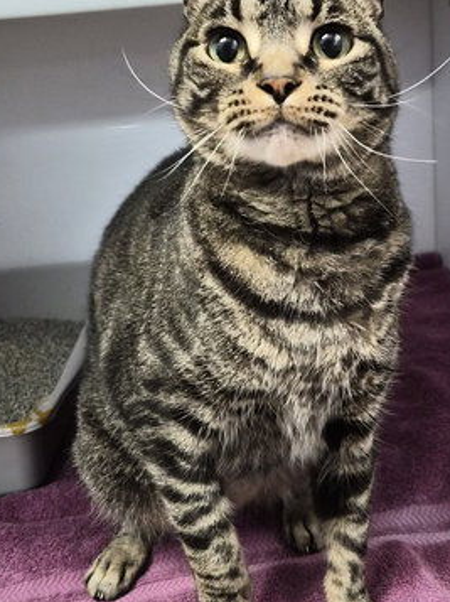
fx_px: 747
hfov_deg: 33.1
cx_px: 320
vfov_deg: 43.9
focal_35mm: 43
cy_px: 318
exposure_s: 1/120
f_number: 1.8
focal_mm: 5.4
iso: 800
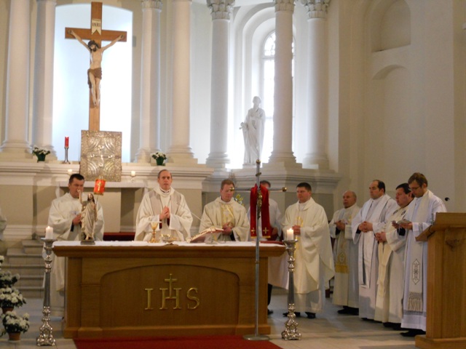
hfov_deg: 29.8
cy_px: 174
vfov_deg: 22.6
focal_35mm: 65
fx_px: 875
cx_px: 233
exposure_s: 1/15
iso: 400
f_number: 5.3
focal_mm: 11.7
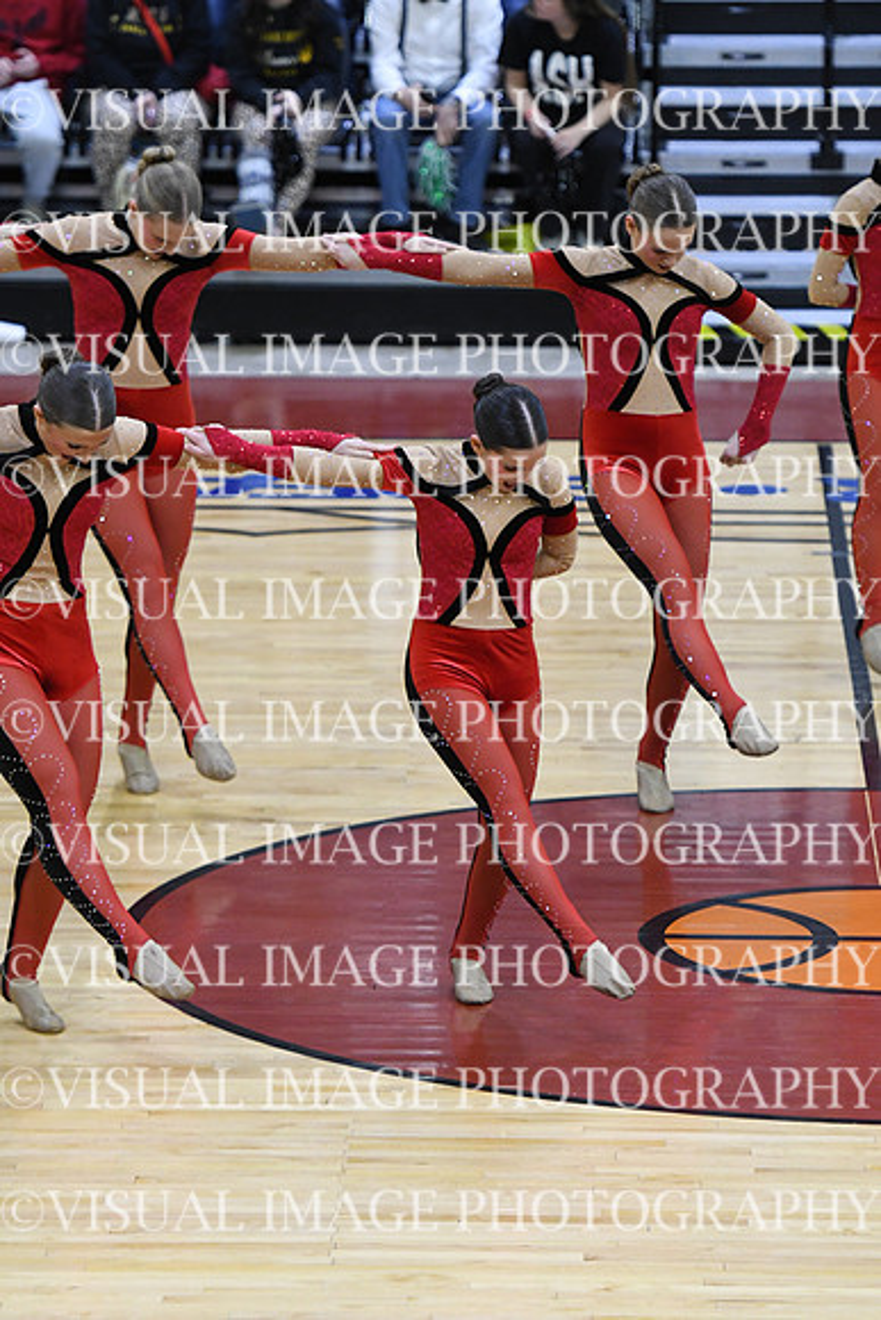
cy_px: 660
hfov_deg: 6.5
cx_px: 440
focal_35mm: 210
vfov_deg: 9.8
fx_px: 7704
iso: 3200
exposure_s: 1/400
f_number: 2.8
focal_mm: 140
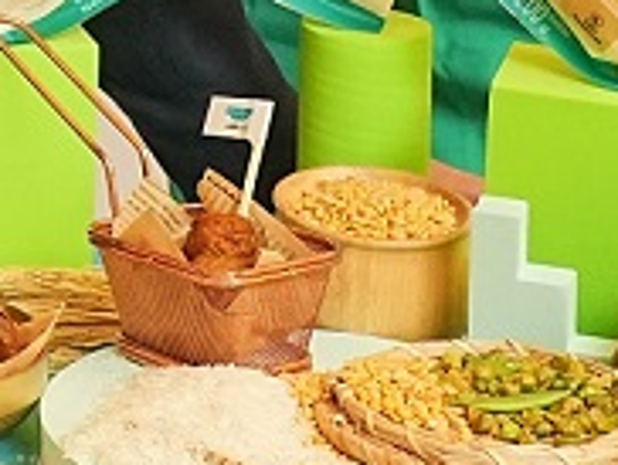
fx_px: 3736
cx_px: -570
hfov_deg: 9.0
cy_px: -546
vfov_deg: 6.8
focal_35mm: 209
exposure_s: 1/200
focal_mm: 33
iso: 3200
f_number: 5
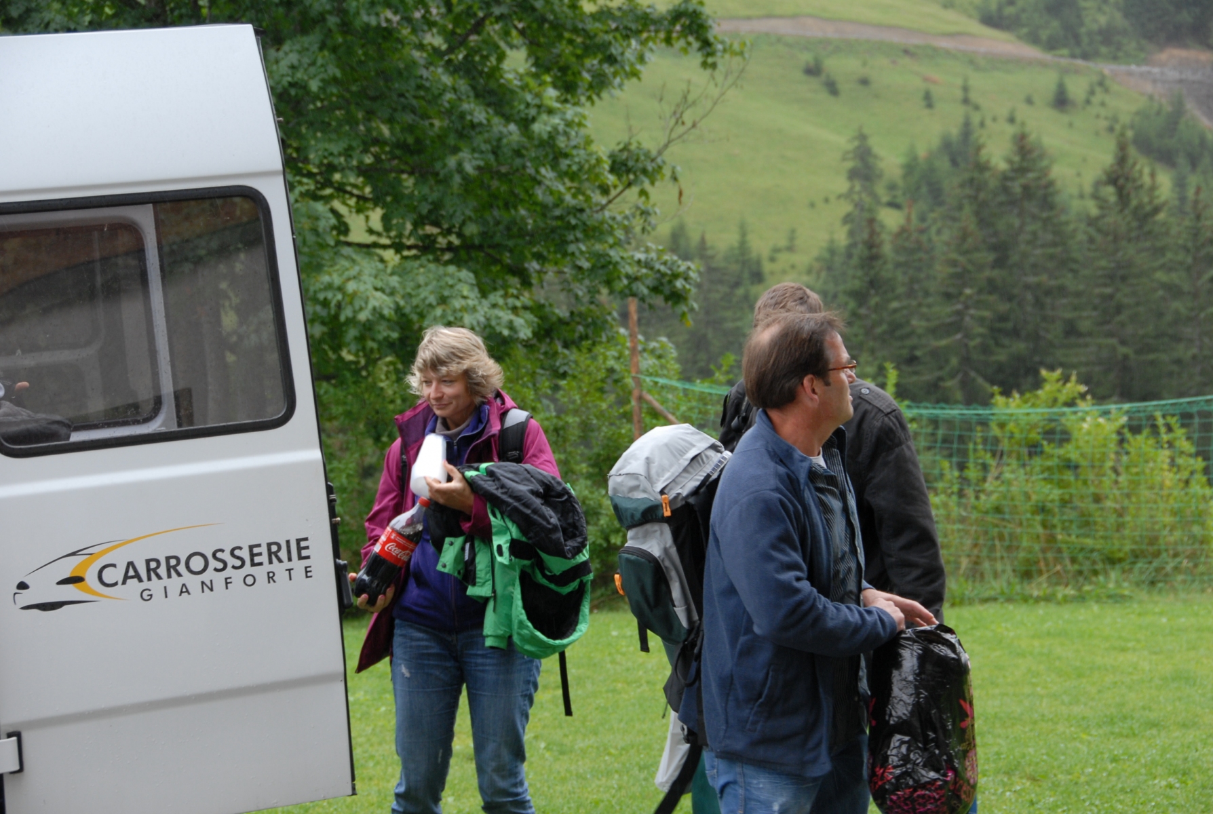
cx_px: 606
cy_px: 407
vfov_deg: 15.3
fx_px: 3039
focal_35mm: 90
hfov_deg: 22.6
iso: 320
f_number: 5.6
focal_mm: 60
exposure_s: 1/125
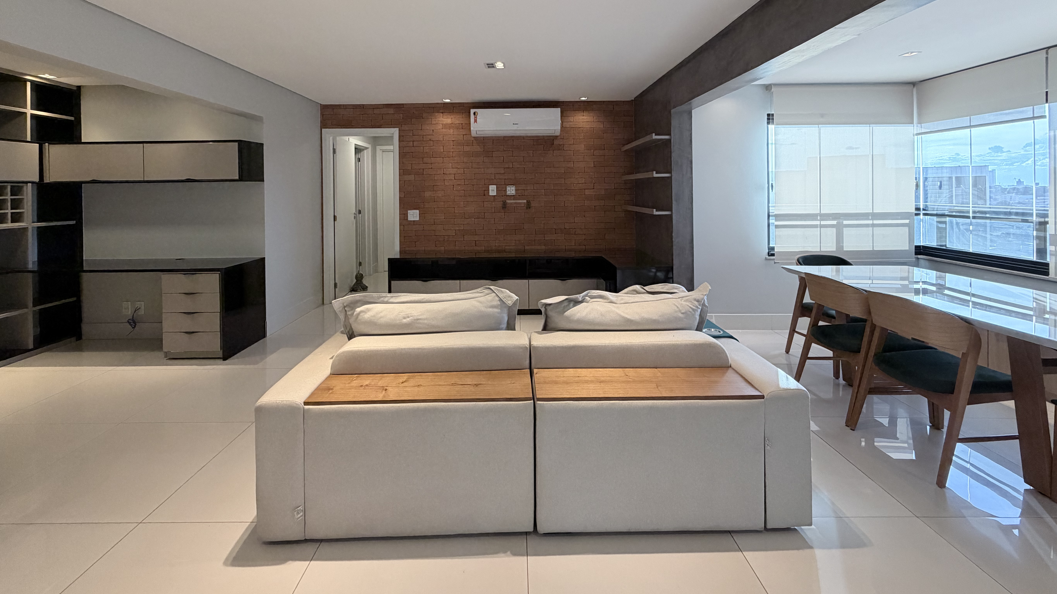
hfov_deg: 99.4
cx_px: 516
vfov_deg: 65.1
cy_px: 191
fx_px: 448
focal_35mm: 16
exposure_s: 1/120
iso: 250
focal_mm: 2.22
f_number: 2.2
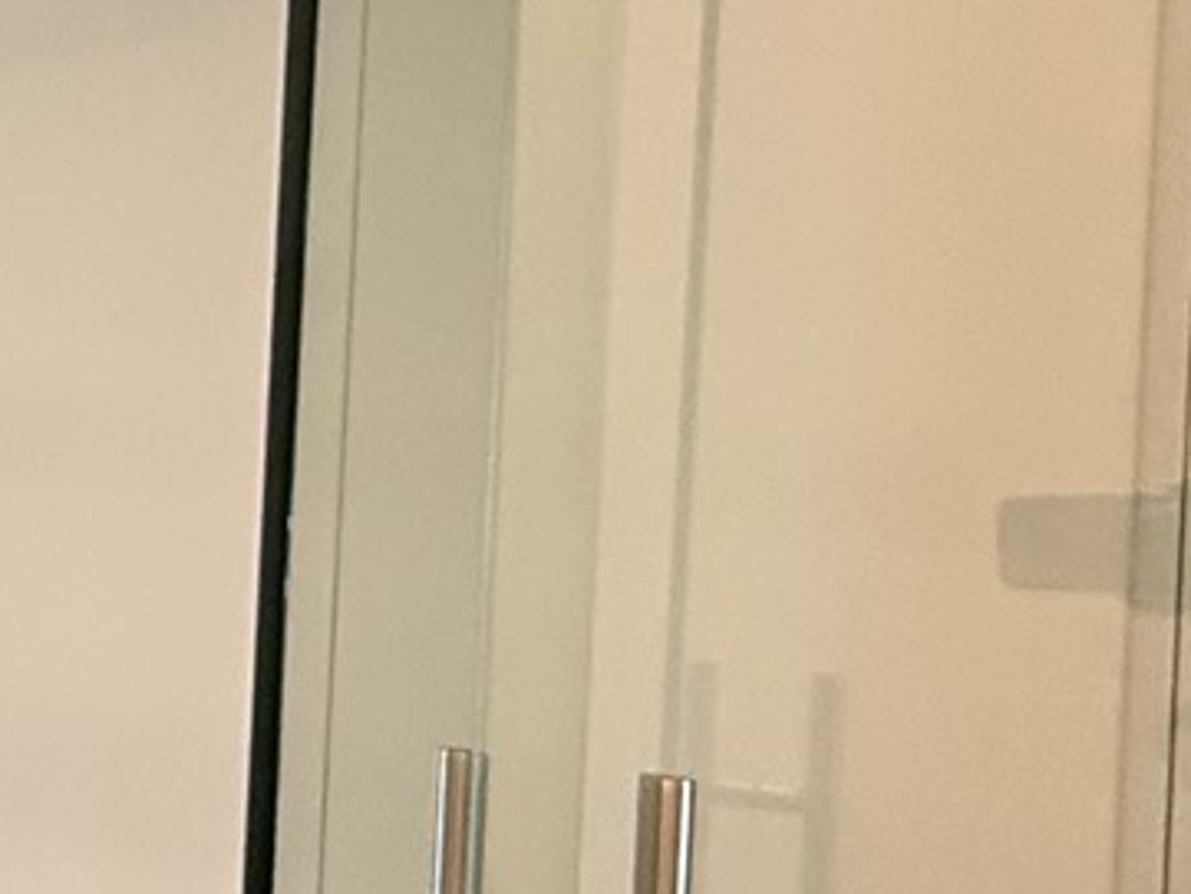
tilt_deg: +0.5
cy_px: 399
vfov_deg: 23.7
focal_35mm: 62
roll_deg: -3.1
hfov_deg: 21.0
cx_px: -963
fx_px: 2134
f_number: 2.2
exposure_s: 1/60
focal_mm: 2.22
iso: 320
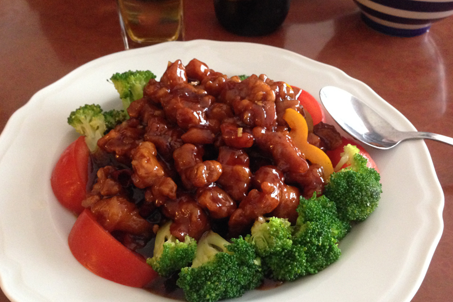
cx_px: 227
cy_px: 164
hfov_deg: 50.7
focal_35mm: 38
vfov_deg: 35.0
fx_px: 478
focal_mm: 4.12
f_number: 2.4
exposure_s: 1/15
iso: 500
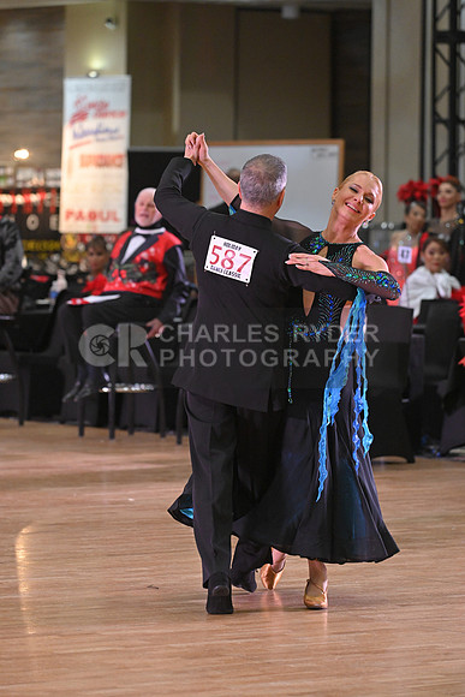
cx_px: 232
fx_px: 3872
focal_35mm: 200
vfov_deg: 10.3
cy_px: 348
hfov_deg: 6.9
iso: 3200
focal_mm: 200
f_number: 5
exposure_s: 1/400
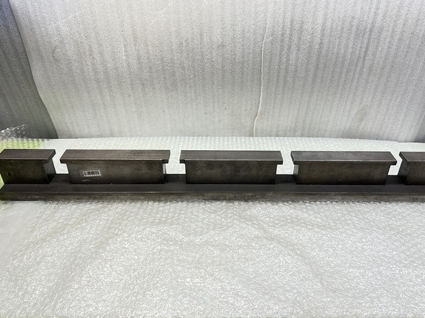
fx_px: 356
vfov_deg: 48.2
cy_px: 156
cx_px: 229
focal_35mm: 29
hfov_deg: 61.6
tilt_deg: -35.5
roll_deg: -1.3
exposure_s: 1/100
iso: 64
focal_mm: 5.7
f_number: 1.5
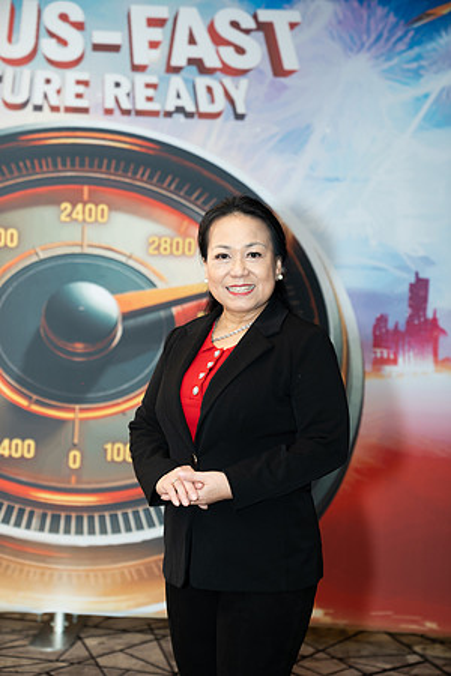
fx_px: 1315
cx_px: 226
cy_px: 338
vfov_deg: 28.8
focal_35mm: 70
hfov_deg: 19.5
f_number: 3.2
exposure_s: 1/160
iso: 400
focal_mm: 70
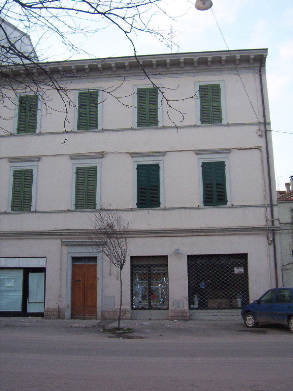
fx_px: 406
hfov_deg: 39.7
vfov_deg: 51.4
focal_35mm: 36
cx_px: 146
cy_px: 196
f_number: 2.76
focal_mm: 5.54
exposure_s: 1/266
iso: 100
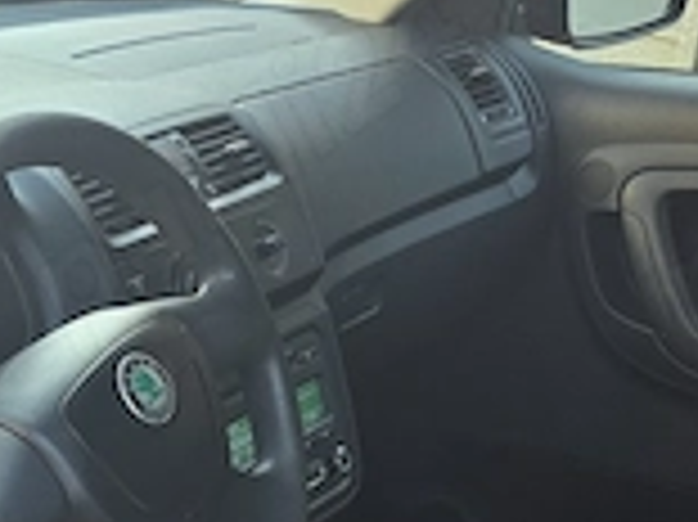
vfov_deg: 15.0
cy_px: 846
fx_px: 1793
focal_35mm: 89
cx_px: 5
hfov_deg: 21.3
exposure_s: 1/180
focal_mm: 6.3
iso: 64
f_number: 1.7
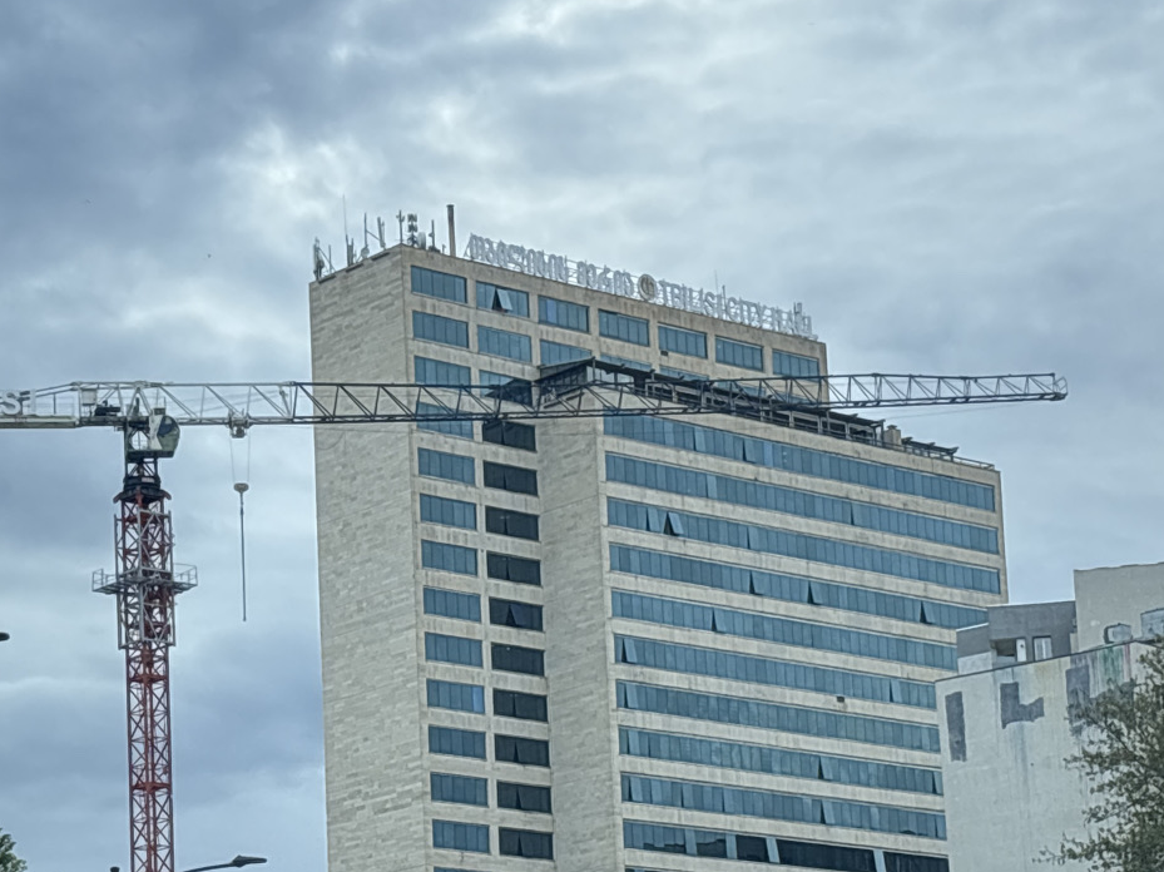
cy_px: 667
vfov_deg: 13.2
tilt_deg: +10.2
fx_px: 3765
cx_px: 396
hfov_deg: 17.5
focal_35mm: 112
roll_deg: +2.6
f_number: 1.6
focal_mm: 5.96
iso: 32
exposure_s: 1/1027
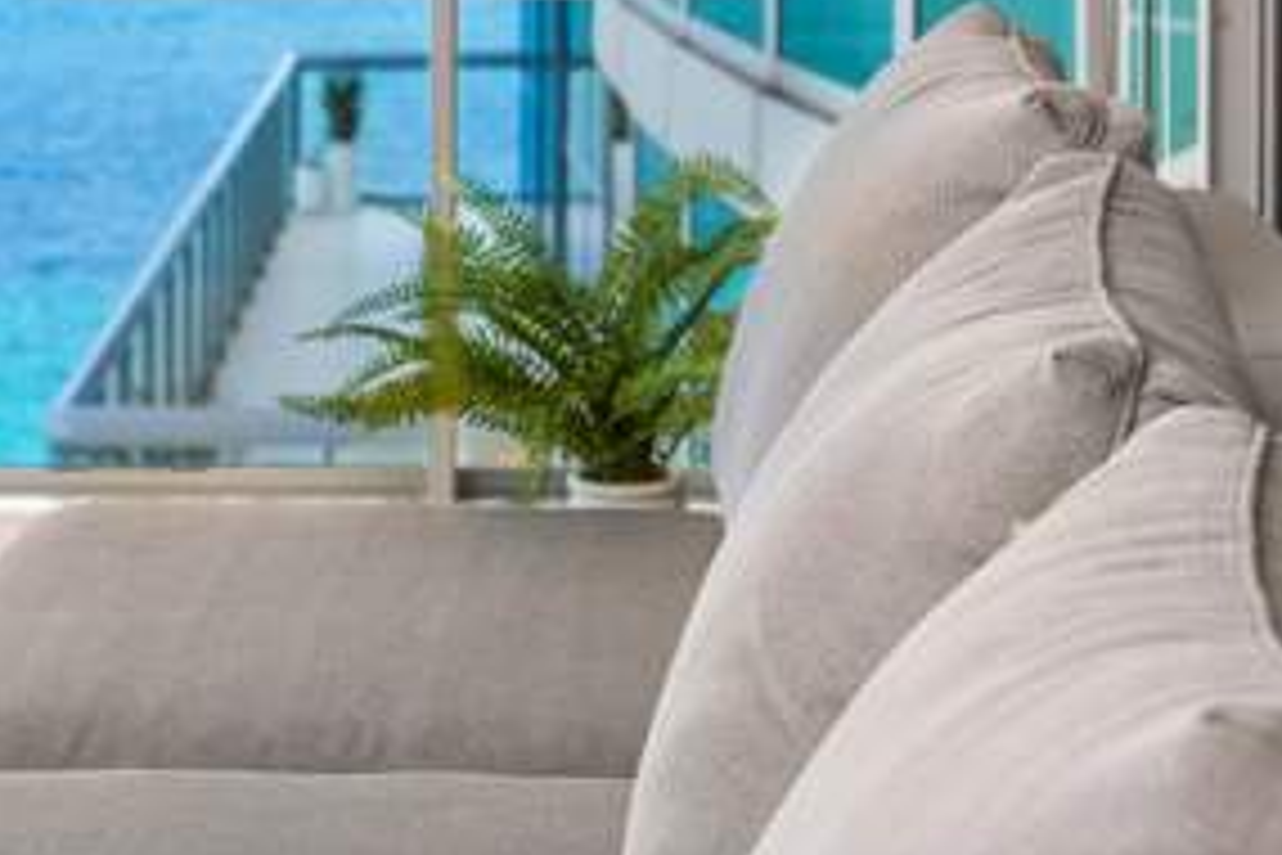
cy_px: 394
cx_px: 423
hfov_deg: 19.2
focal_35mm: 106
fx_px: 3774
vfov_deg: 12.9
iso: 320
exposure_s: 1/160
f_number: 8
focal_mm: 63
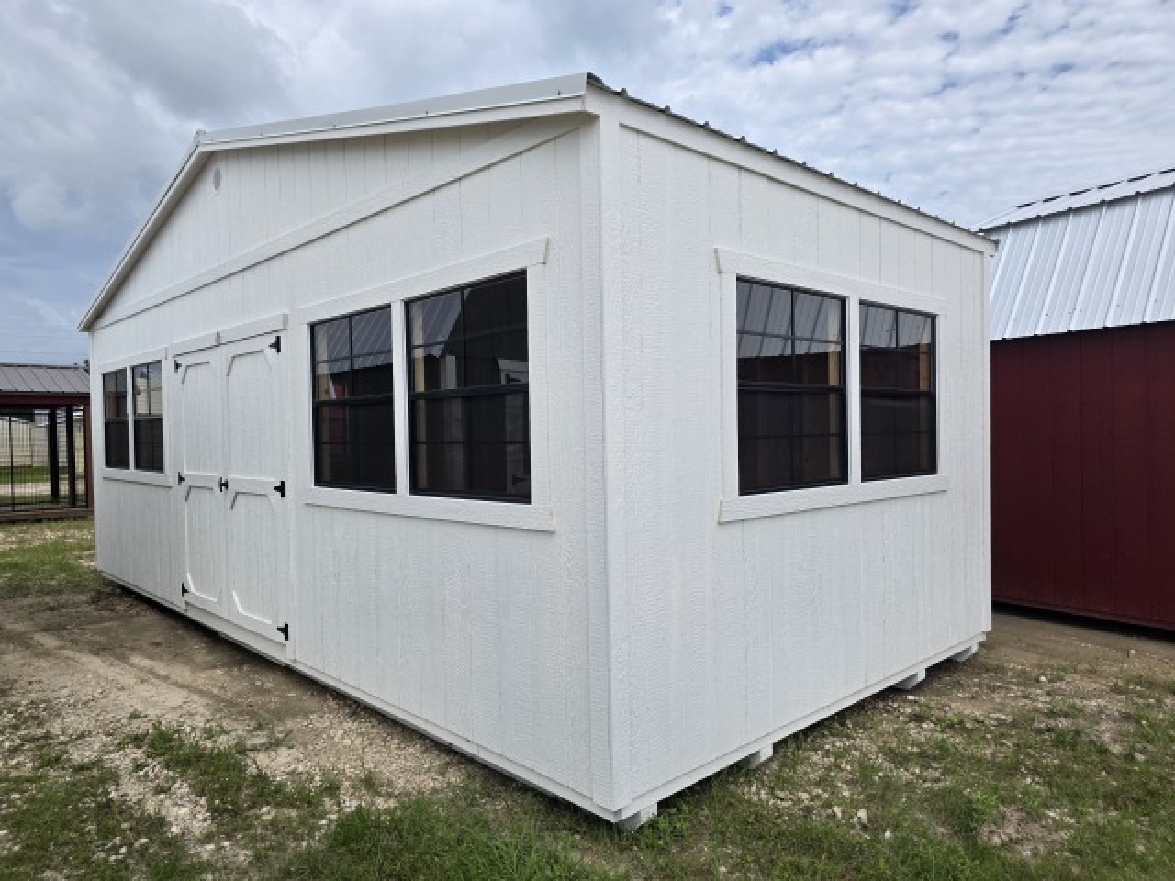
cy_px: 440
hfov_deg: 73.9
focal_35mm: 23
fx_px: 781
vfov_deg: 58.9
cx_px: 588
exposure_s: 1/7944
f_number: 1.7
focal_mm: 6.3
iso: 64
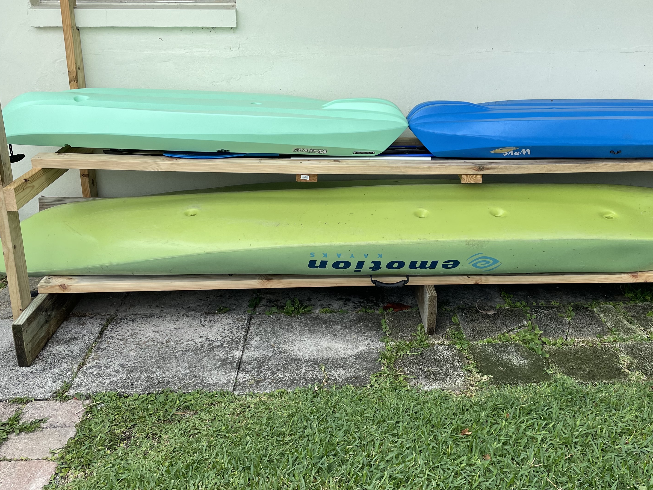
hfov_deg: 49.8
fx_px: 698
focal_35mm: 37
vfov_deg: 38.6
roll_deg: -0.5
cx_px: 393
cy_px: 205
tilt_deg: -18.3
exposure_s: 1/1043
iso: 32
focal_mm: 4.2
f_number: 1.6
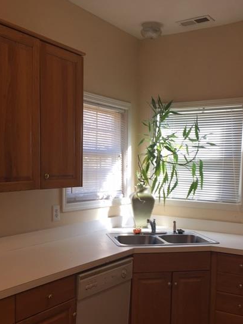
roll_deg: -0.6
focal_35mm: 41
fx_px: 384
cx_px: 131
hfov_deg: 35.1
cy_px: 209
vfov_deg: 45.3
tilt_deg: -5.5
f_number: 2.2
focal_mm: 4.15
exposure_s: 1/60
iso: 40
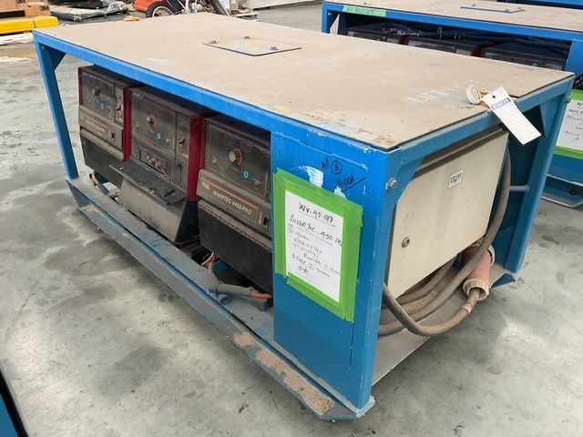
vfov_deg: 48.2
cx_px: 292
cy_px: 218
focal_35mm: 29
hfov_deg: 61.7
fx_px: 488
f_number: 1.8
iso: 64
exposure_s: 1/50
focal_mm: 3
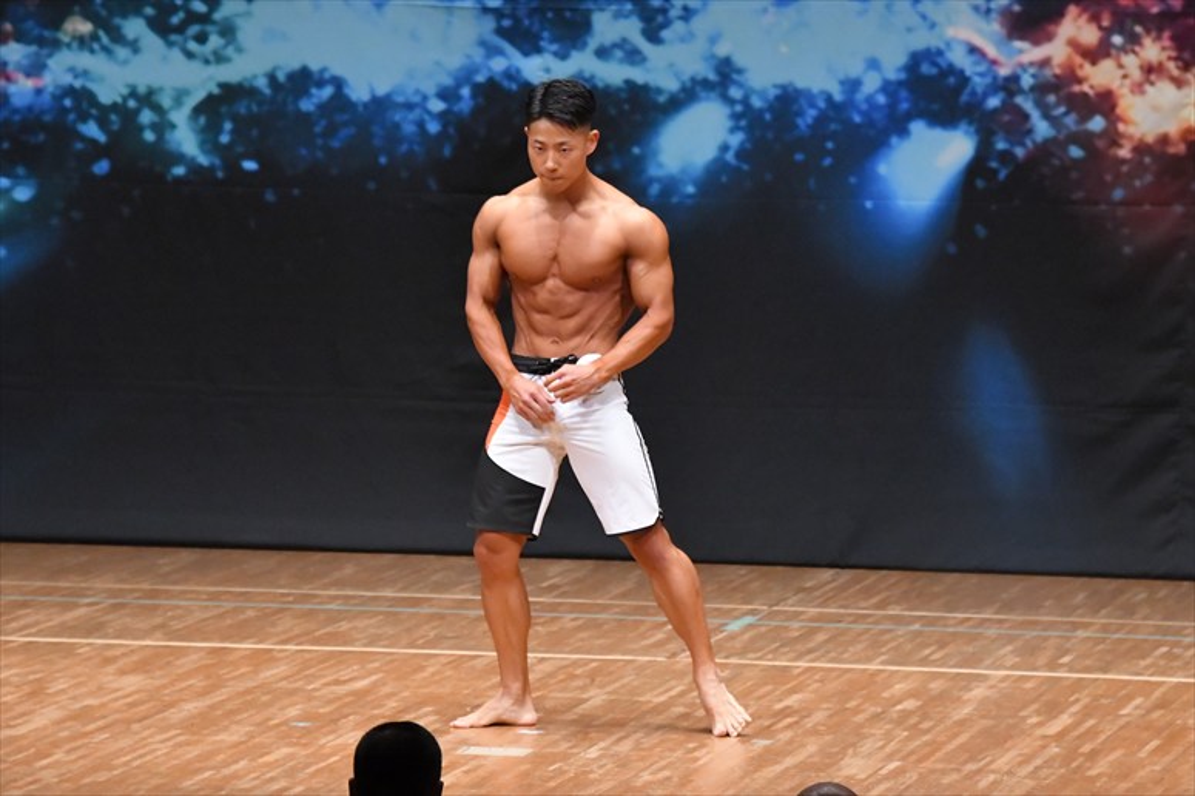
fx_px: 8958
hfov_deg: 7.6
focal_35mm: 270
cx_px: 598
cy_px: 398
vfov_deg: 5.1
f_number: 5.6
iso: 8000
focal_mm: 180
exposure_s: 1/400
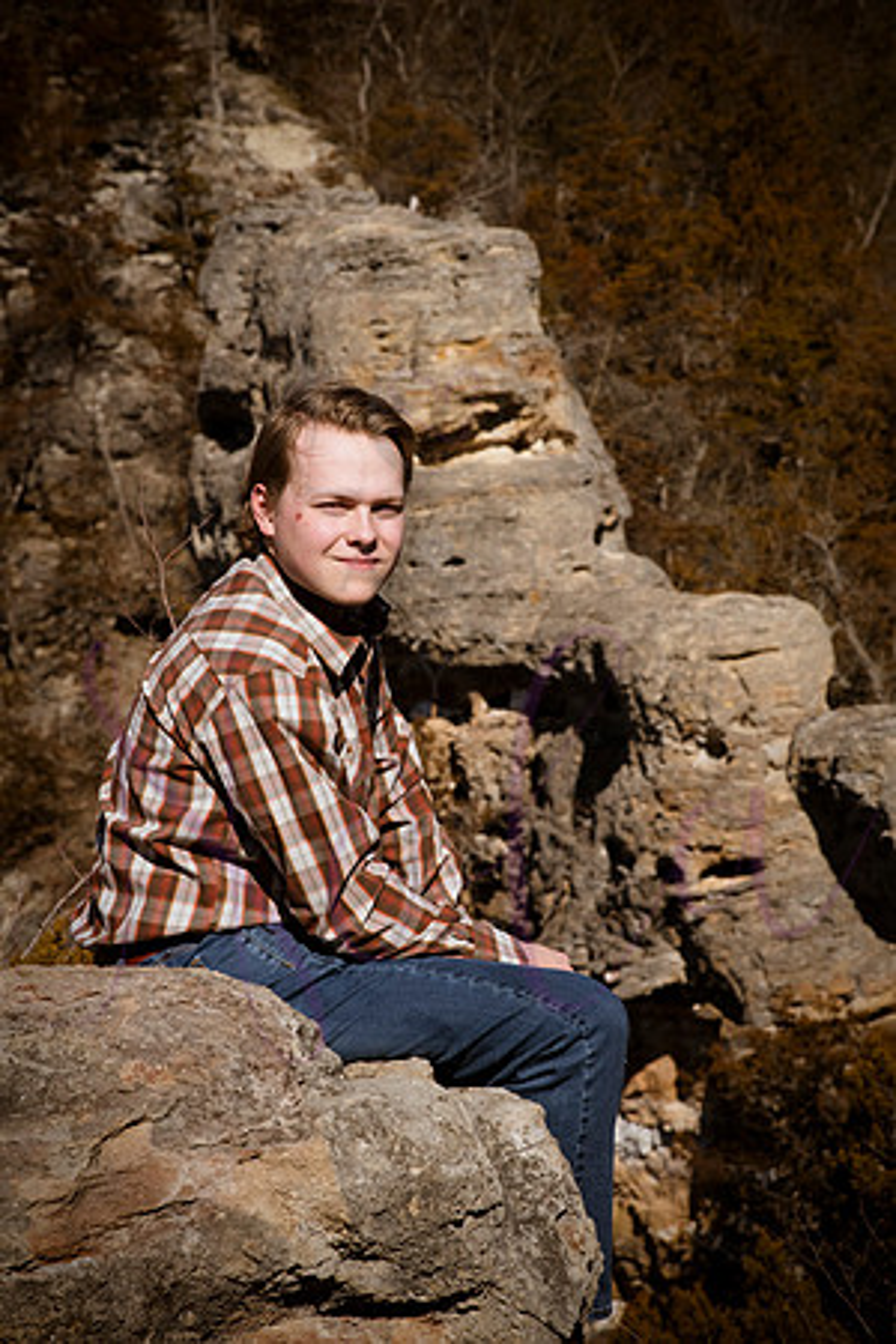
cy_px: 672
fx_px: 5413
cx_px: 448
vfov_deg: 14.2
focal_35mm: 145
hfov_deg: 9.5
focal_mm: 145
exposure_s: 1/1000
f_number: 18
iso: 800
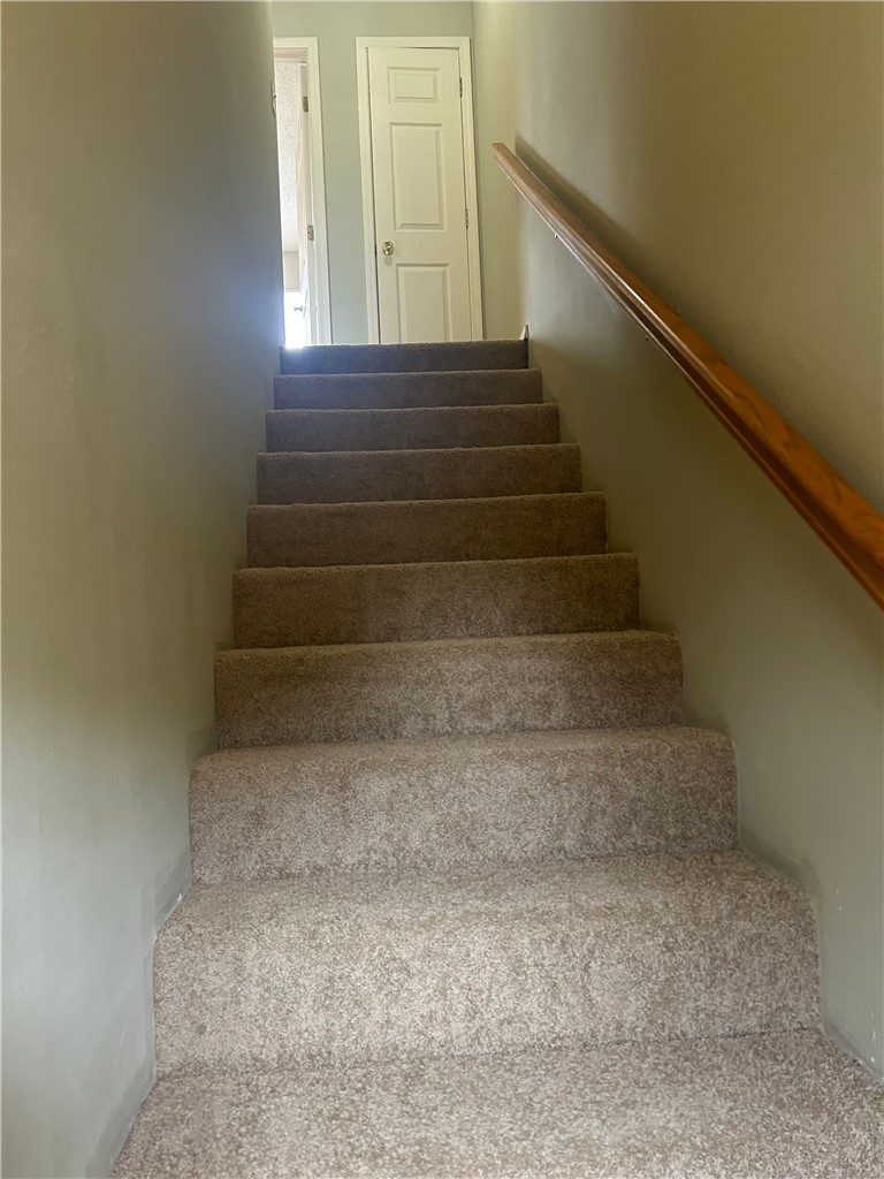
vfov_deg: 67.3
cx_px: 442
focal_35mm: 26
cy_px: 590
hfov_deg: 53.1
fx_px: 885
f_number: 1.5
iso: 250
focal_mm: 5.7
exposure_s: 1/60
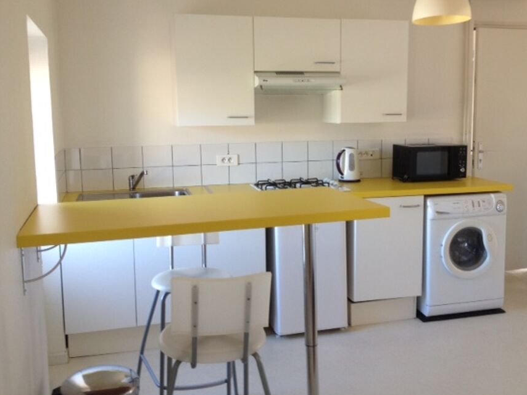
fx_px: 624
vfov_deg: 35.1
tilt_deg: -6.7
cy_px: 171
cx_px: 288
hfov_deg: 45.7
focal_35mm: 41
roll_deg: +0.4
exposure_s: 1/24
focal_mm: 4.28
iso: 50
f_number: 2.4
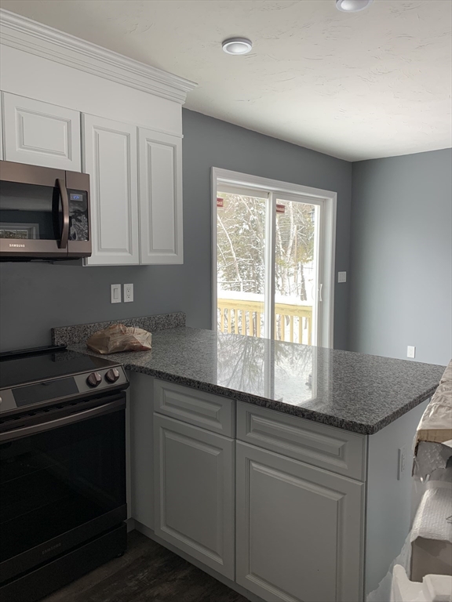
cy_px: 301
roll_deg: +0.0
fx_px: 453
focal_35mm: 26
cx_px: 226
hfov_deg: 53.1
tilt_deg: -5.9
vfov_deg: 67.3
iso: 64
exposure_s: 1/121
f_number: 1.8
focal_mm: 4.25
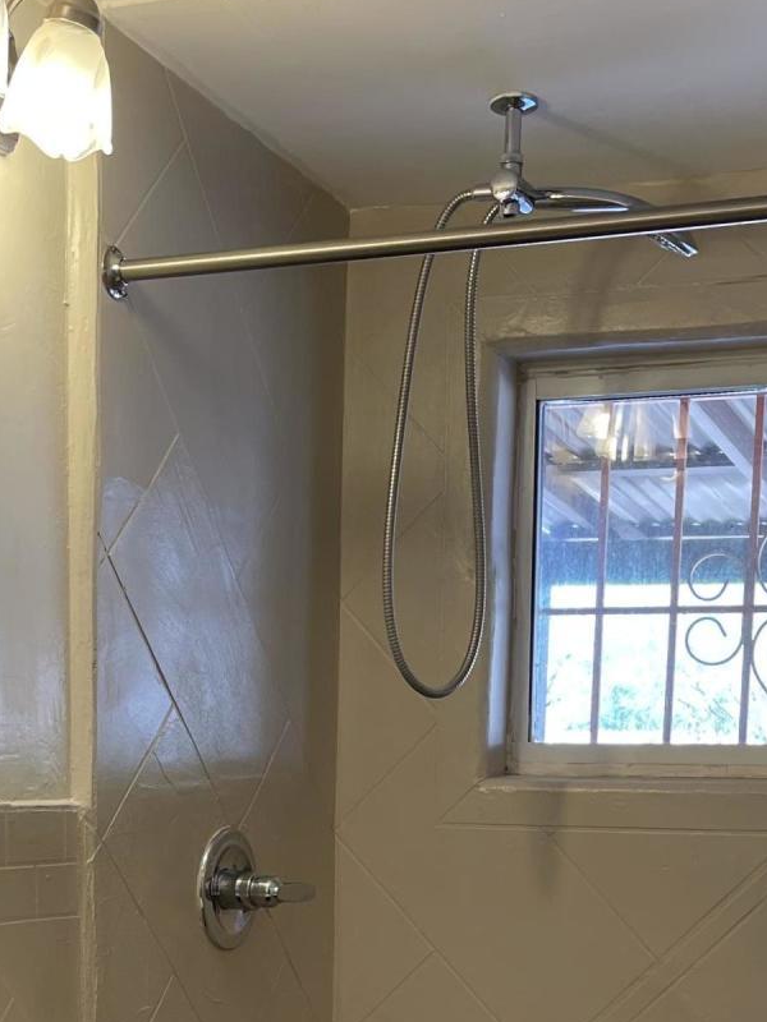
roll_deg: -0.4
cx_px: 340
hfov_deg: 22.6
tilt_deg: -8.3
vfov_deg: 28.1
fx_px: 1920
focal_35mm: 65
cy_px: 1018
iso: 100
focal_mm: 5.1
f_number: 1.6
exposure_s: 1/120
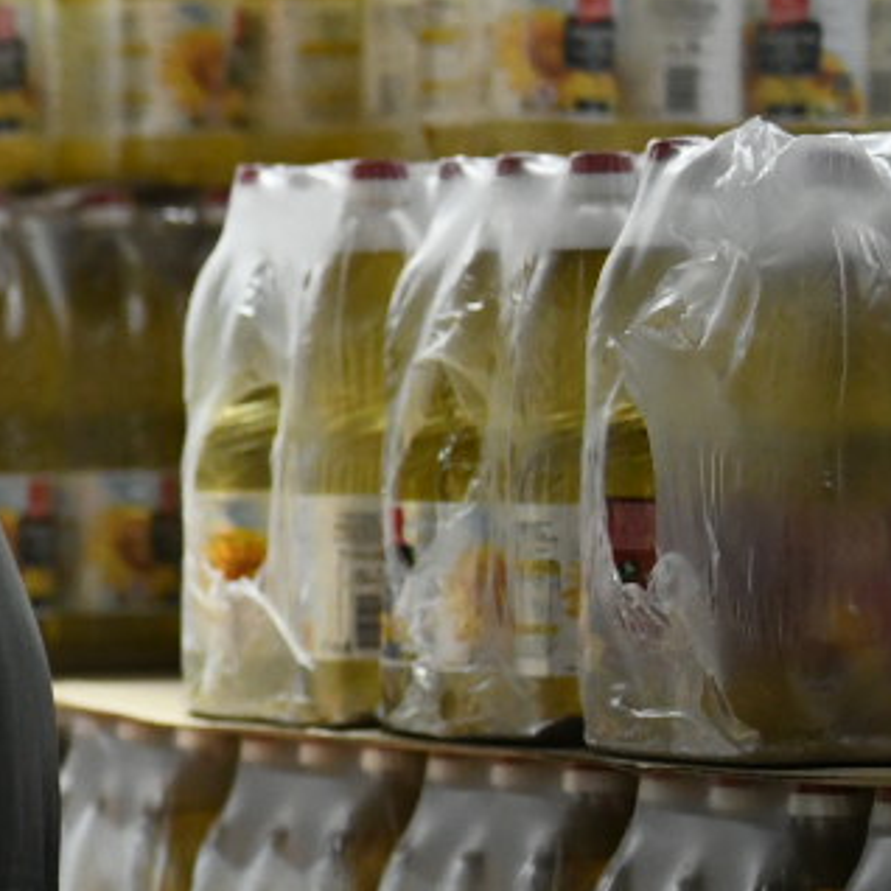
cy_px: 908
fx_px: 9464
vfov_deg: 5.4
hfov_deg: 5.2
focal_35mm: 325
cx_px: -1163
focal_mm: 75
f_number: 2.8
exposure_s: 1/800
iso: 3200
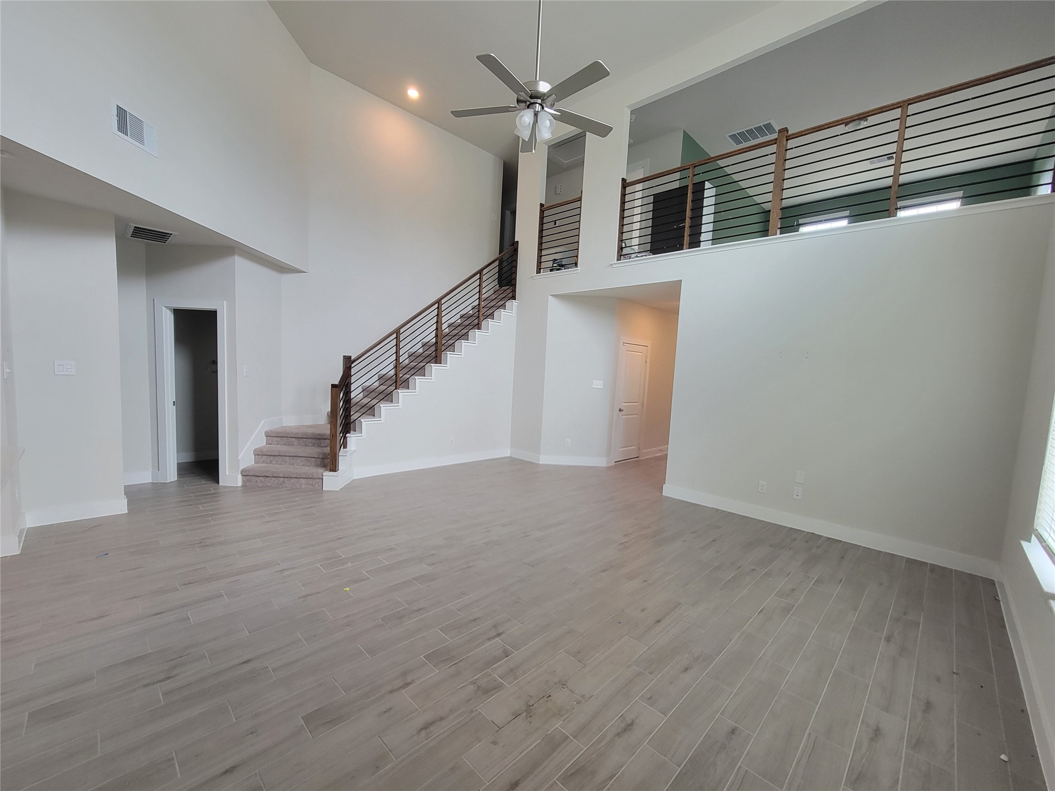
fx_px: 396
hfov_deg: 106.2
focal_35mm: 13
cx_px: 528
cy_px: 396
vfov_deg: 89.9
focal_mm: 2.2
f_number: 2.2
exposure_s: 1/60
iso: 125
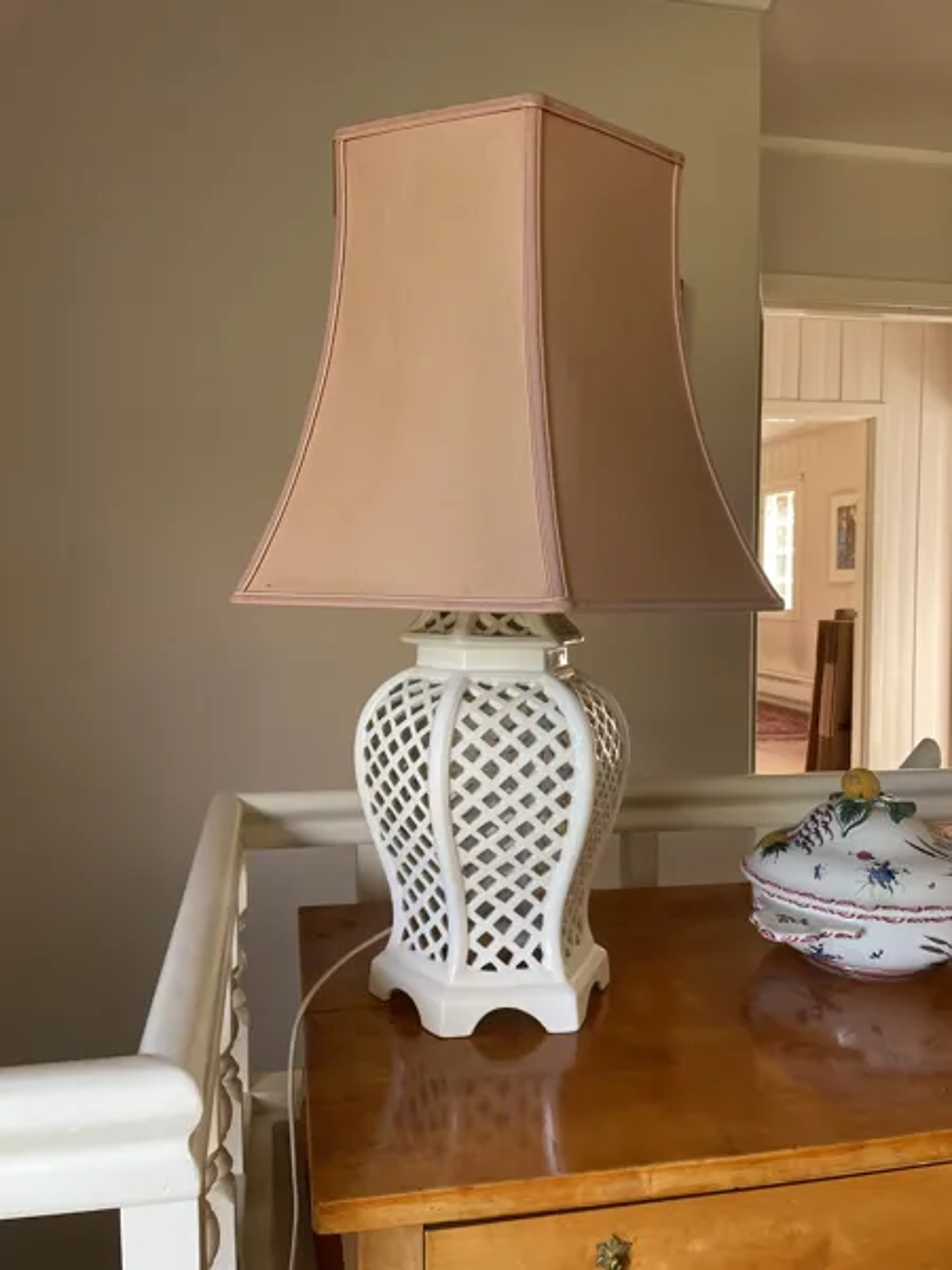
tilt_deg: -2.1
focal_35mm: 26
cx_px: 476
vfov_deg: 67.3
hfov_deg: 53.1
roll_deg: +0.1
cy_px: 635
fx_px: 953
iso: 100
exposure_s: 1/121
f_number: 1.6
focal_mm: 4.2
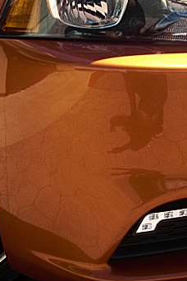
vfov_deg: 28.7
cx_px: 85
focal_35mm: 70
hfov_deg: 19.5
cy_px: 106
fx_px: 545
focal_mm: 6.3
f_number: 2.8
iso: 50
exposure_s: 1/500
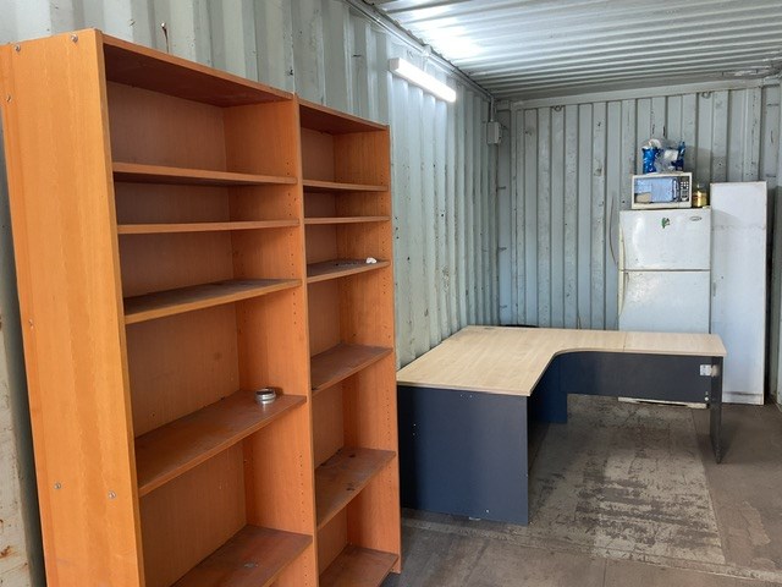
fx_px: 655
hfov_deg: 61.7
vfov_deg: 48.2
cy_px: 294
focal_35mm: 29
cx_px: 391
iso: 100
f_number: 1.8
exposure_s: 1/60
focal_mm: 3
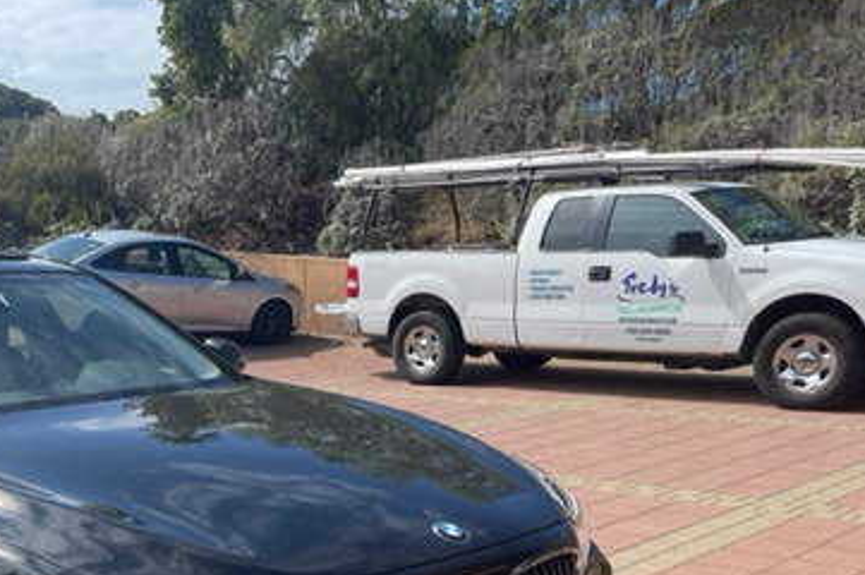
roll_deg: +2.4
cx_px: 137
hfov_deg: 39.1
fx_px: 1152
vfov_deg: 26.6
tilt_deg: -13.0
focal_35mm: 48
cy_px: 565
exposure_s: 1/2336
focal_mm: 5.1
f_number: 1.6
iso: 32
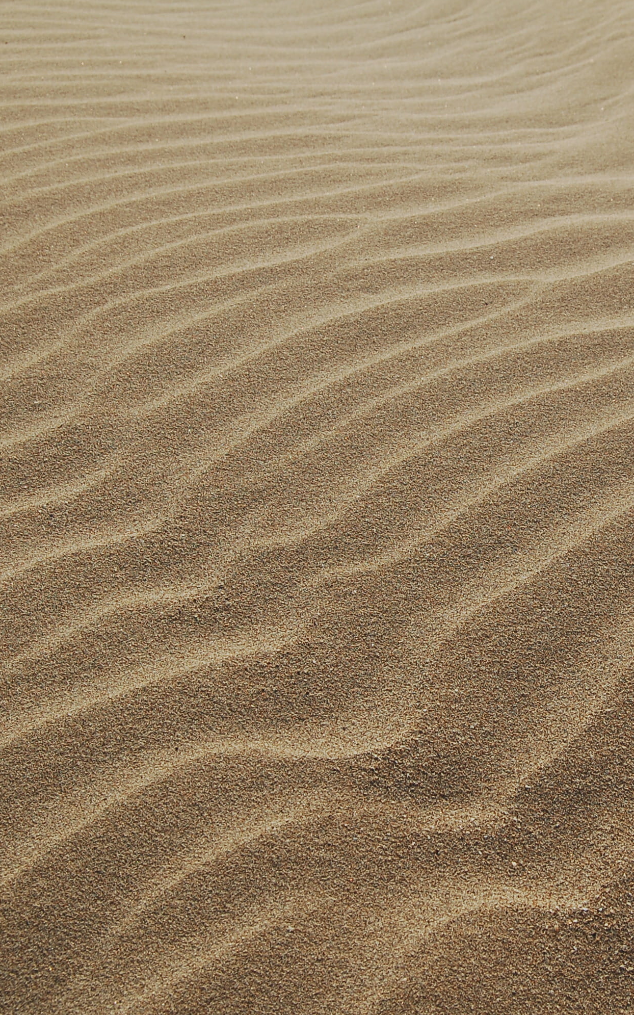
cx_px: 446
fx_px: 1659
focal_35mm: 60
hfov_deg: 21.5
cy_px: 506
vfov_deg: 34.0
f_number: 11
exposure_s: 1/400
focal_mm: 26
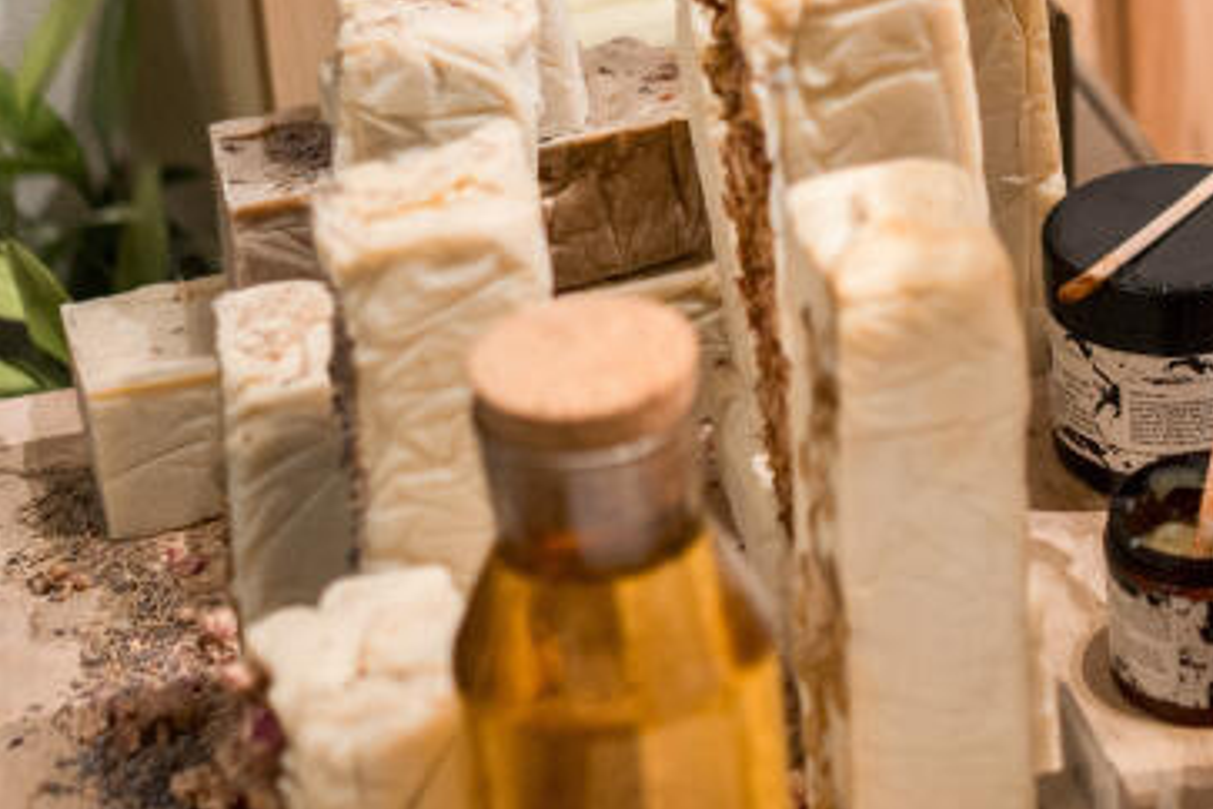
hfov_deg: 14.3
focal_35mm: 135
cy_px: -460
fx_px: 4548
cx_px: 1774
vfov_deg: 9.8
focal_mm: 35
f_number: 1.4
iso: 640
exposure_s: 1/250
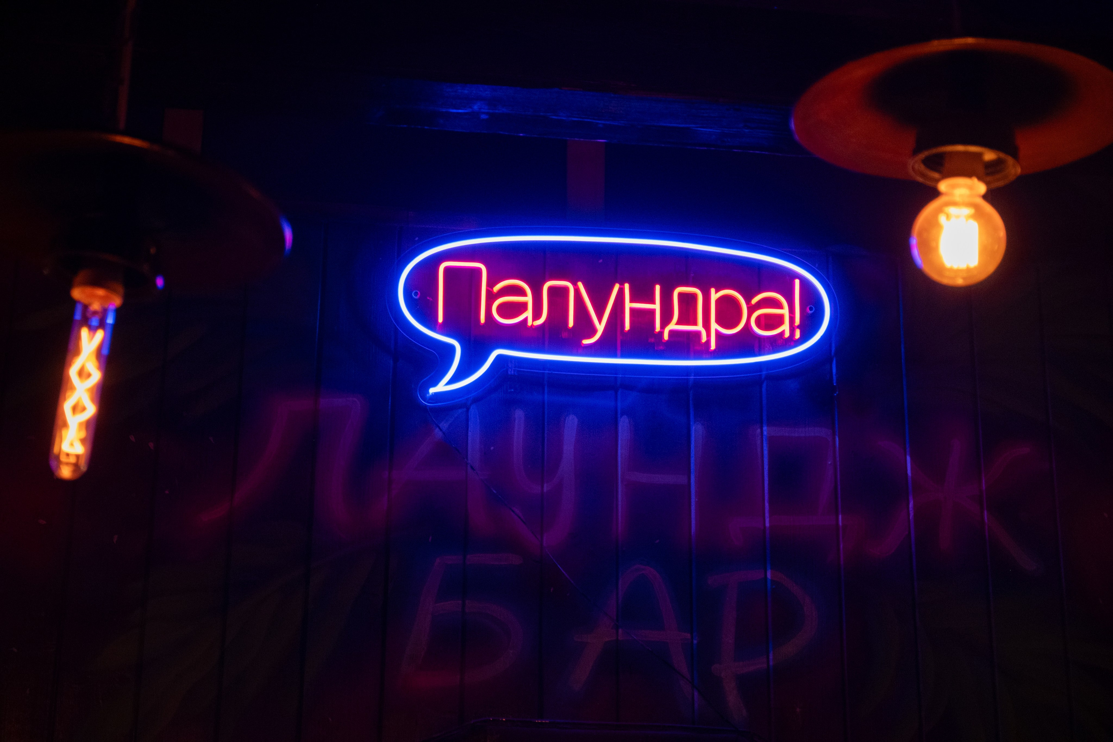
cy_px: 371
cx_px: 556
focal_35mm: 59
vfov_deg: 23.0
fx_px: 1824
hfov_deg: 33.9
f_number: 3.6
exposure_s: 1/110
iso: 3200
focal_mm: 39
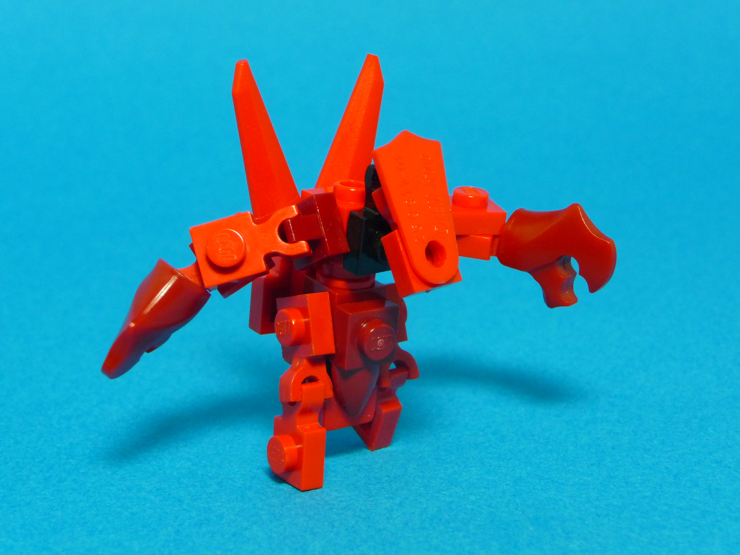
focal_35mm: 67
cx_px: 370
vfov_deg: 21.9
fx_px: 1432
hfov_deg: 29.0
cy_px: 278
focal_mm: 11.3
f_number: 4.5
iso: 320
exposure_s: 1/40
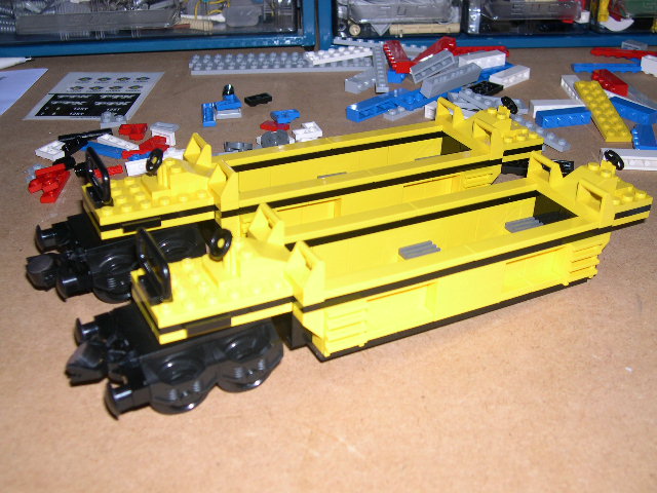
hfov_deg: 44.8
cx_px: 328
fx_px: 797
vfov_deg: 34.3
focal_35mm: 42
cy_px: 246
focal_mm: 9
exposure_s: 1/60
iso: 100
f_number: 2.9
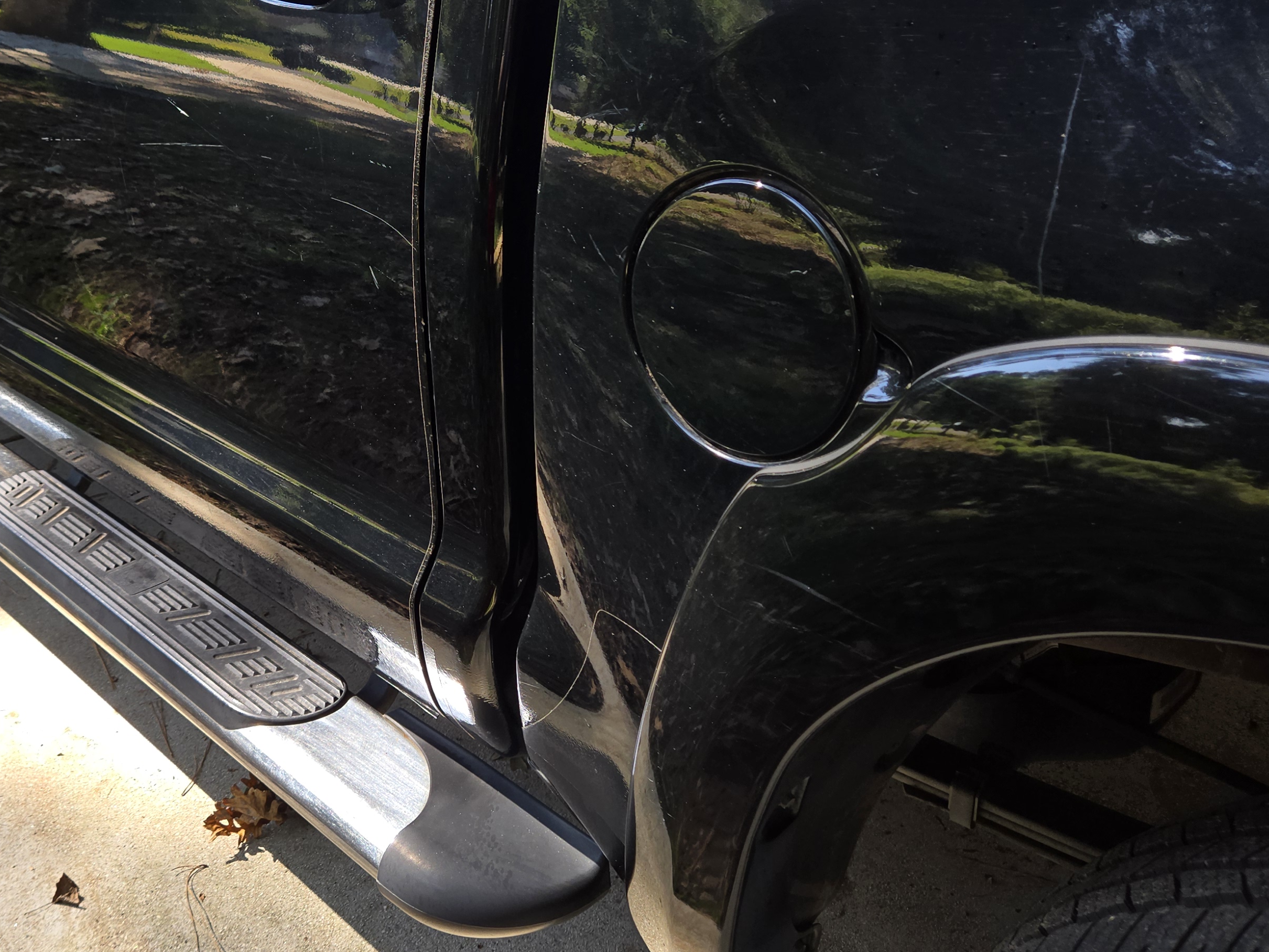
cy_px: 264
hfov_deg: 48.1
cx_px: 412
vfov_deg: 37.0
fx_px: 1393
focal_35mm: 38
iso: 25
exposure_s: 1/180
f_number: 1.8
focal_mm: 5.4
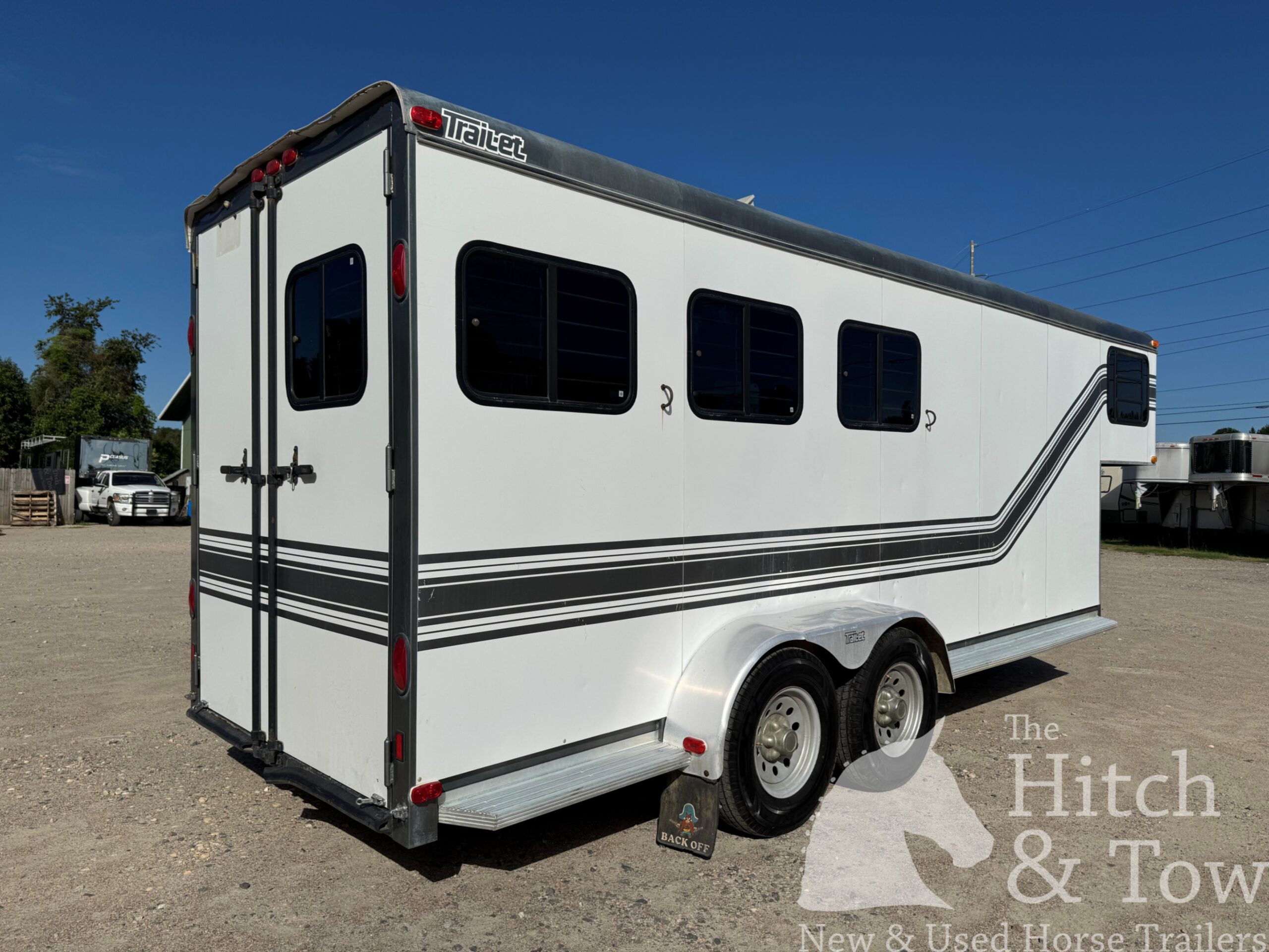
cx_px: 634
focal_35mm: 24
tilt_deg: -0.6
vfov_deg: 56.8
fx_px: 880
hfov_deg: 71.6
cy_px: 476
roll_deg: -1.5
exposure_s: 1/12346
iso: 50
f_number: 1.78
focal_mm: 6.76
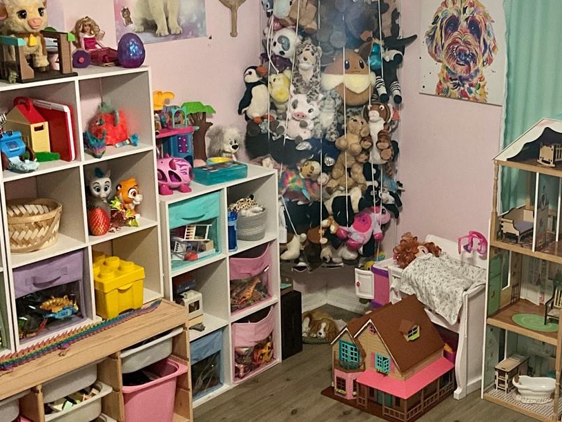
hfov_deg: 33.2
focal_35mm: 57
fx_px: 926
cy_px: 162
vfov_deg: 25.6
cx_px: 411
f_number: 1.8
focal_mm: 3
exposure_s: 1/60
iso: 125
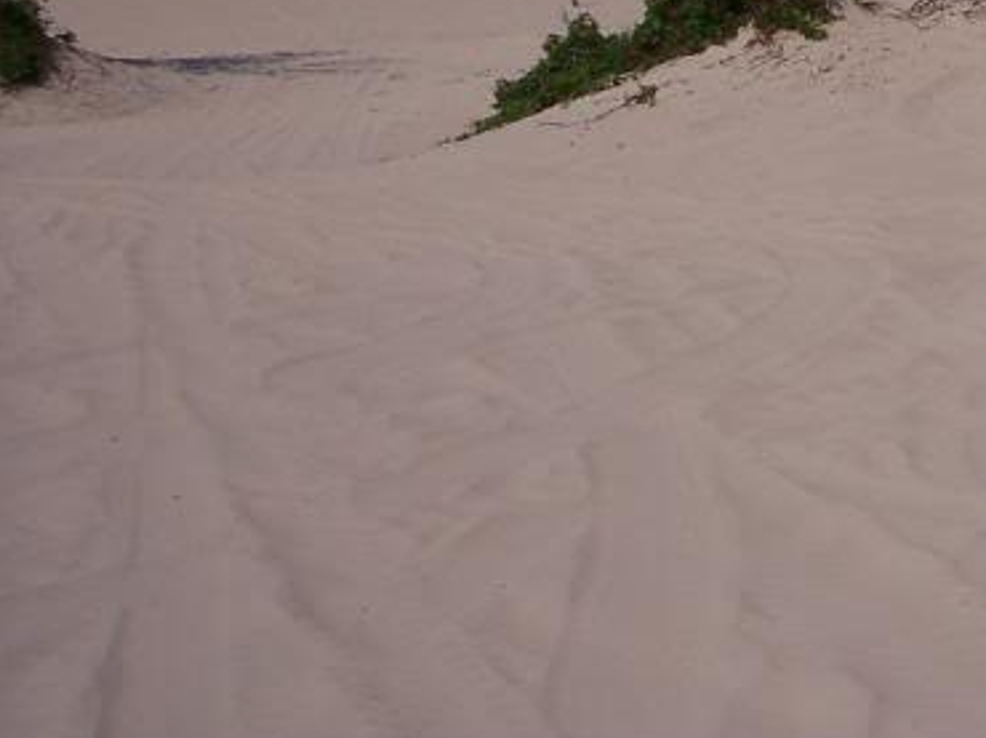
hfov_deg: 16.9
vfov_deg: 13.2
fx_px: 3074
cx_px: 1359
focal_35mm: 108
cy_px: -250
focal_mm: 8
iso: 100
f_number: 5.6
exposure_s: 1/1500
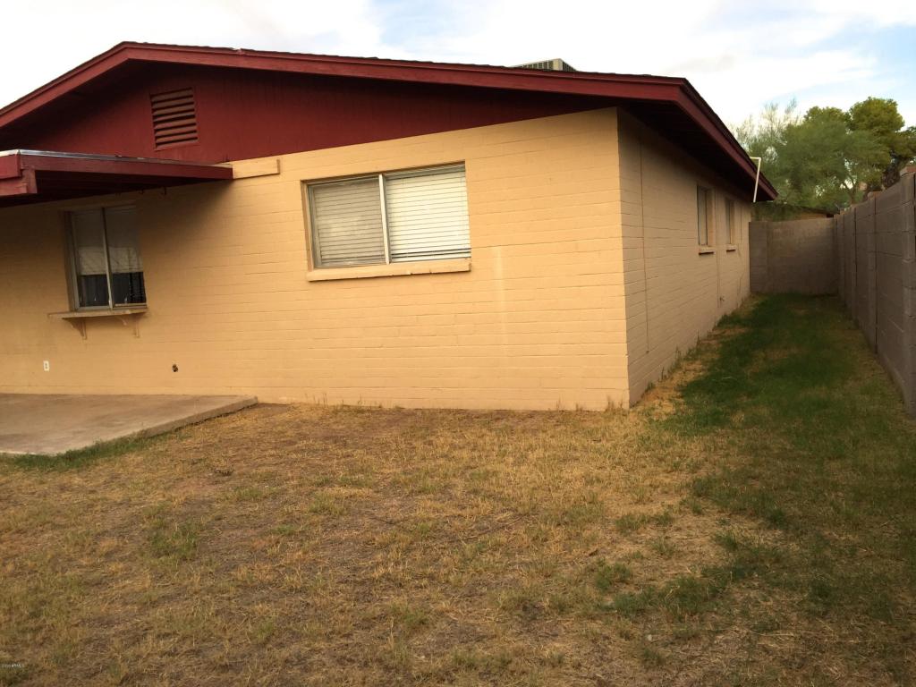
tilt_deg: -6.4
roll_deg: +3.3
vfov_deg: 48.2
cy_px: 344
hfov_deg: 61.7
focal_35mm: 29
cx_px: 458
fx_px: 767
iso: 32
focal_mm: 4.15
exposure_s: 1/306
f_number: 2.2
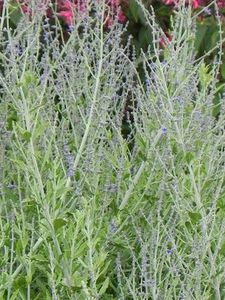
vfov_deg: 3.2
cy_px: 162
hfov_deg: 2.4
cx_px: 81
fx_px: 5333
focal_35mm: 615
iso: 160
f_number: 5
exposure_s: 1/320
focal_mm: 51.8
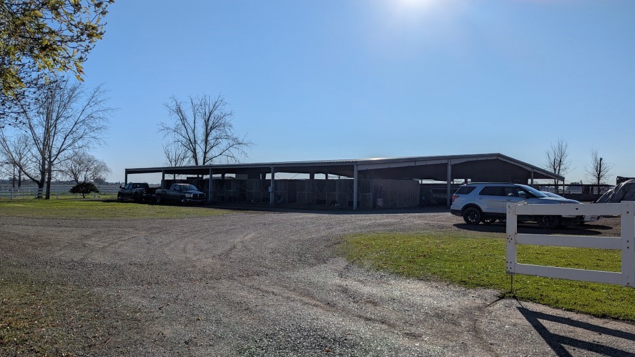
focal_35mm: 27
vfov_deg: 42.9
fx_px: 455
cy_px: 189
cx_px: 320
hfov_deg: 69.9
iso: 47
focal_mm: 6.81
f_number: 1.85
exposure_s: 1/8065
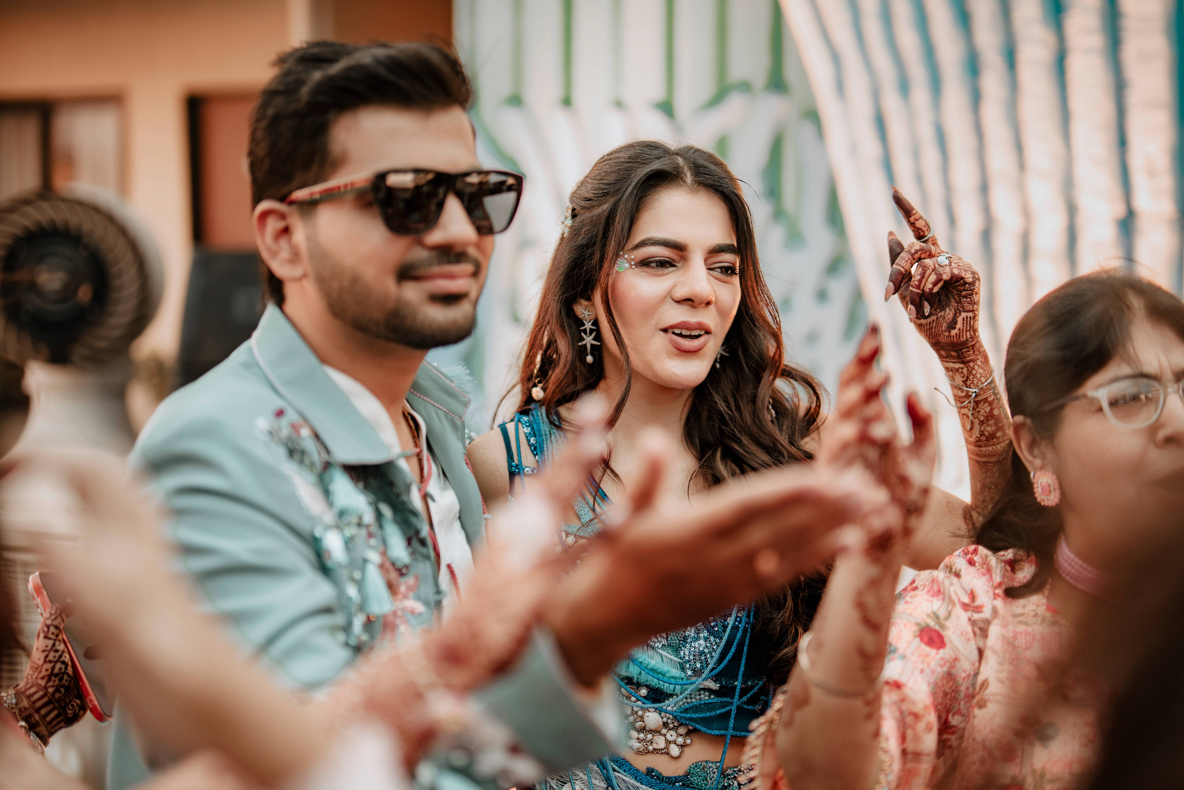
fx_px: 1644
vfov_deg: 27.0
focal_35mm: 50
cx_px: 592
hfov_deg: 39.6
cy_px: 395
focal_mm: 50
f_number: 1.4
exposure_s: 1/500
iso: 400
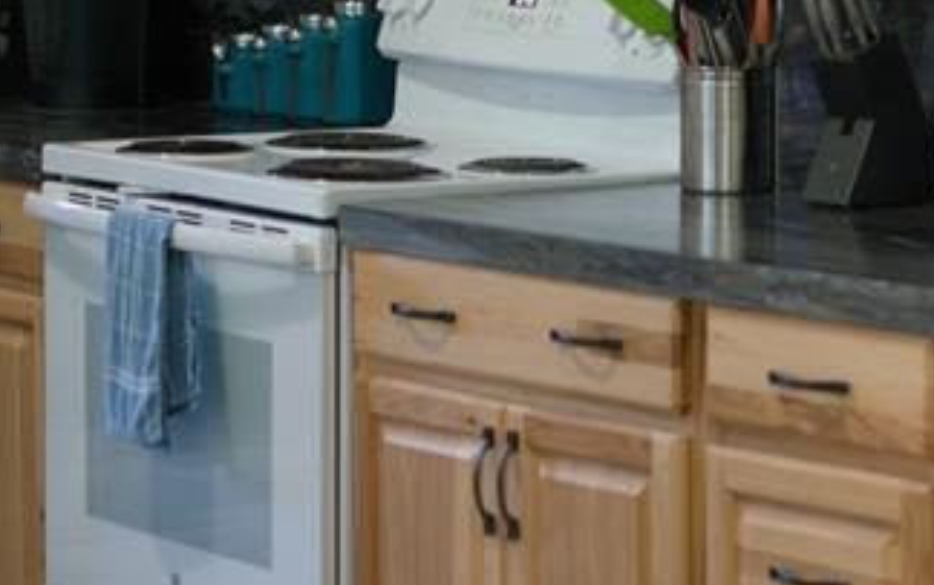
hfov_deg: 12.8
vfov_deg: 8.2
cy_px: 150
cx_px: 1038
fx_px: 4101
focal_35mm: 161
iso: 400
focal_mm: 50
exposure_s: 1/80
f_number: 1.8
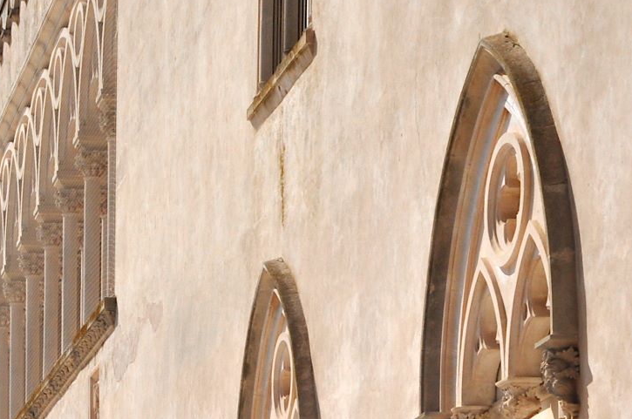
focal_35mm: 159
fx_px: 2787
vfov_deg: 8.5
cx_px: -151
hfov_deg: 12.6
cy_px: 517
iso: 320
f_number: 14
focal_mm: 40
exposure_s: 1/200
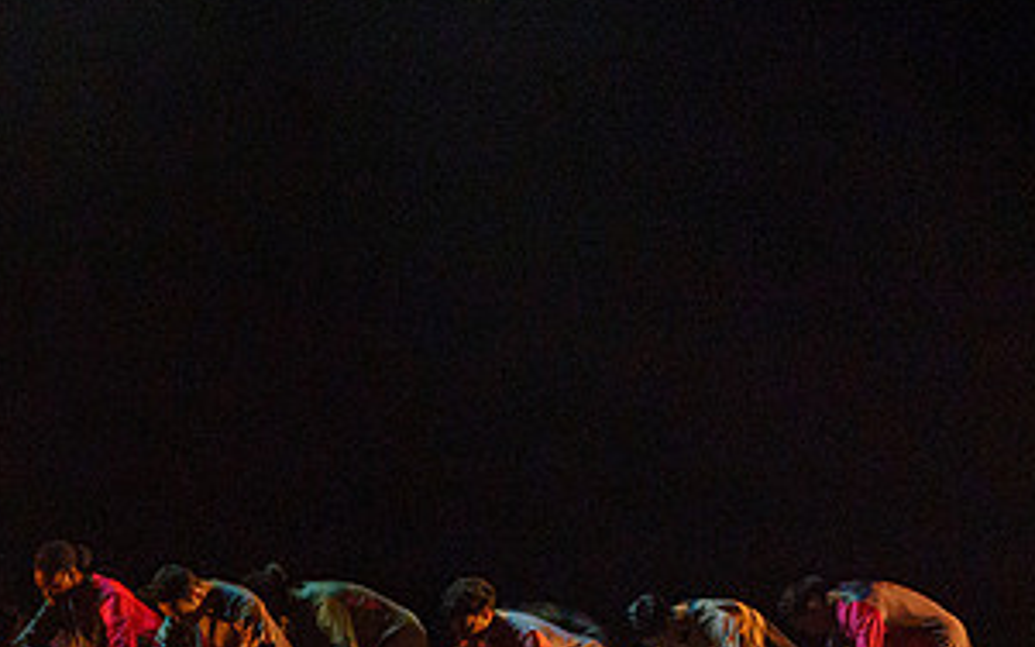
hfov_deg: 6.2
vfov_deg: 3.9
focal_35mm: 340
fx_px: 9589
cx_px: 225
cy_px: 319
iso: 6400
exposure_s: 1/250
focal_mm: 139
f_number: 5.6
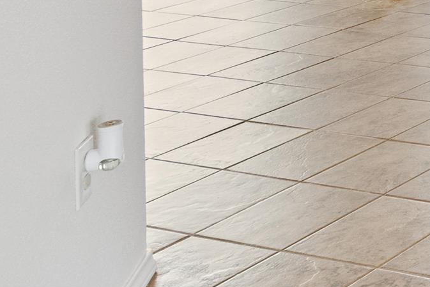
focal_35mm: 73
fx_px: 872
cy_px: -258
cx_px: 940
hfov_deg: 16.8
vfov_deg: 15.5
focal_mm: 16
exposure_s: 1/10
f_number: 7.1
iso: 200
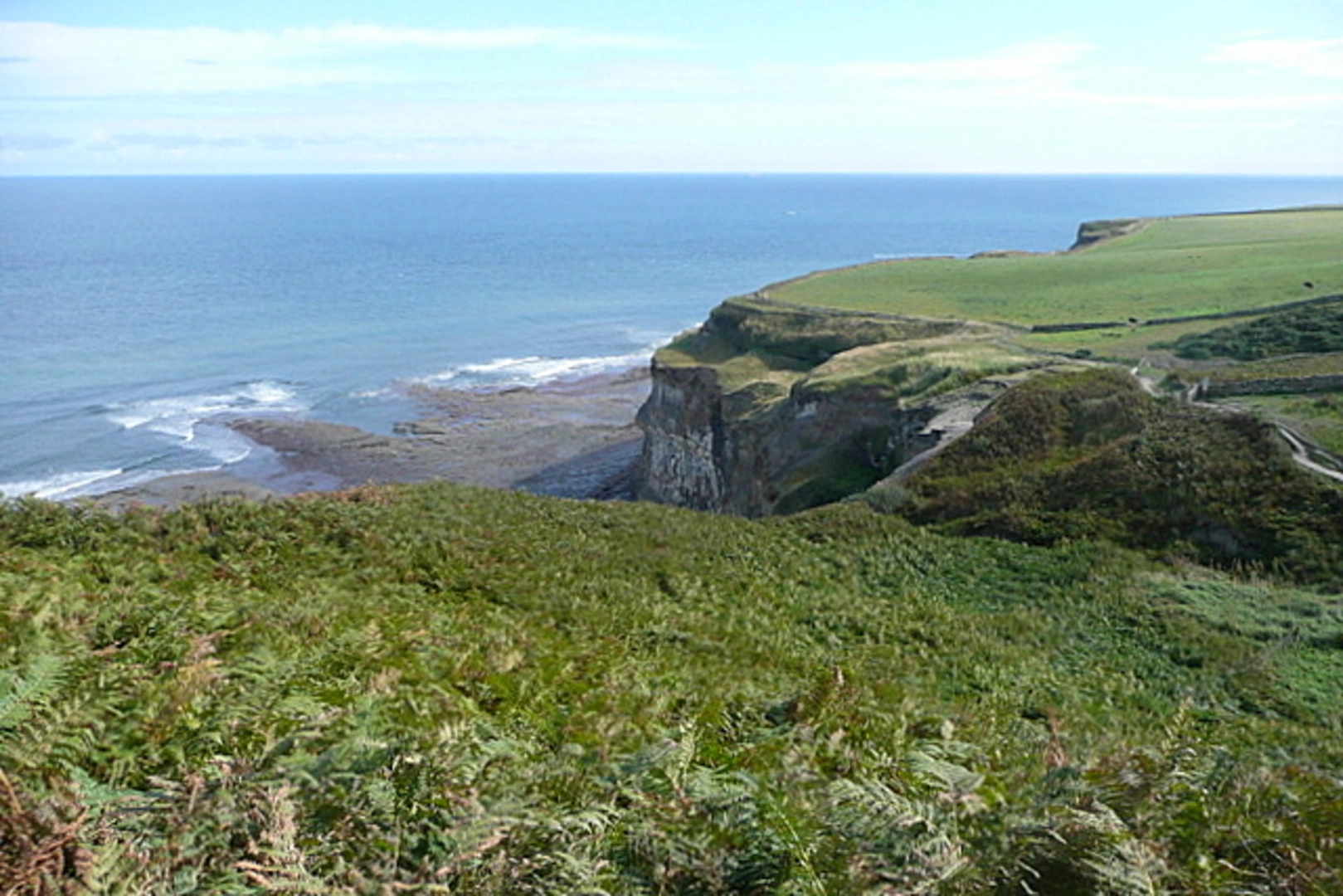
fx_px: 1045
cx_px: 672
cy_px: 448
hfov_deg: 65.5
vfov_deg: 46.4
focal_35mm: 28
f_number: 3.3
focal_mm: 4.6
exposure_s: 1/500
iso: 100
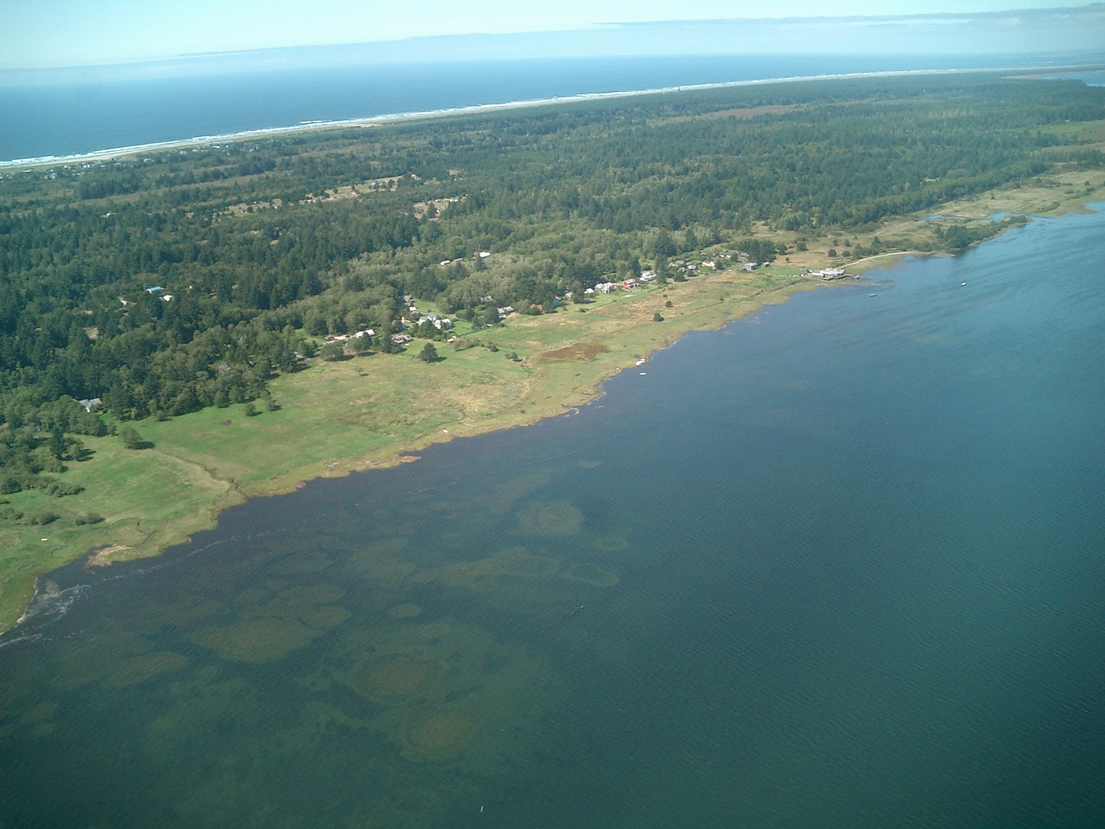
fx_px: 1149
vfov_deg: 39.7
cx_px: 553
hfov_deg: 51.4
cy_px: 413
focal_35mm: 36
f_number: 4.2
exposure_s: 1/500
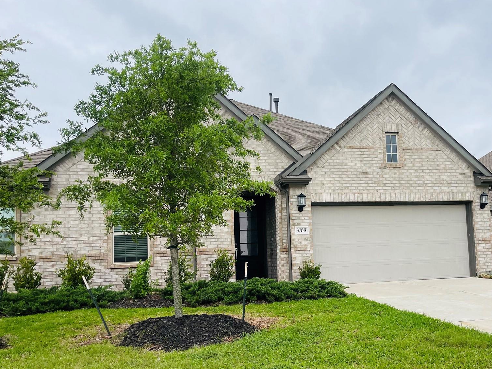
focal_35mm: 34
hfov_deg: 53.0
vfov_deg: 41.7
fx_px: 483
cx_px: 323
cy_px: 211
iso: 32
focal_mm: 5.1
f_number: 1.6
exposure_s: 1/611
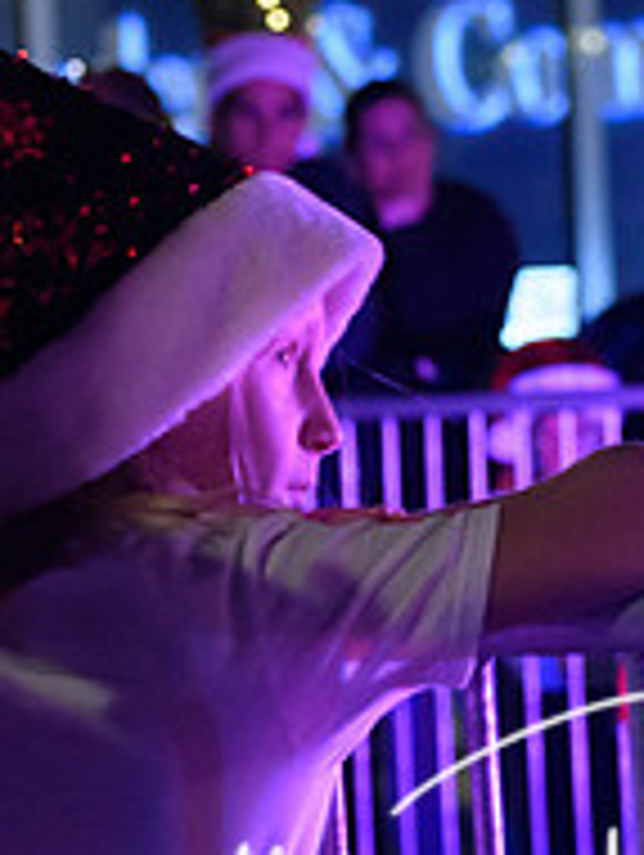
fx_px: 7846
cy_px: 515
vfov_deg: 6.2
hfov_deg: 4.7
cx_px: 153
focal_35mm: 317
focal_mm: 72
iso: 5000
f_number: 4.8
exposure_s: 1/125
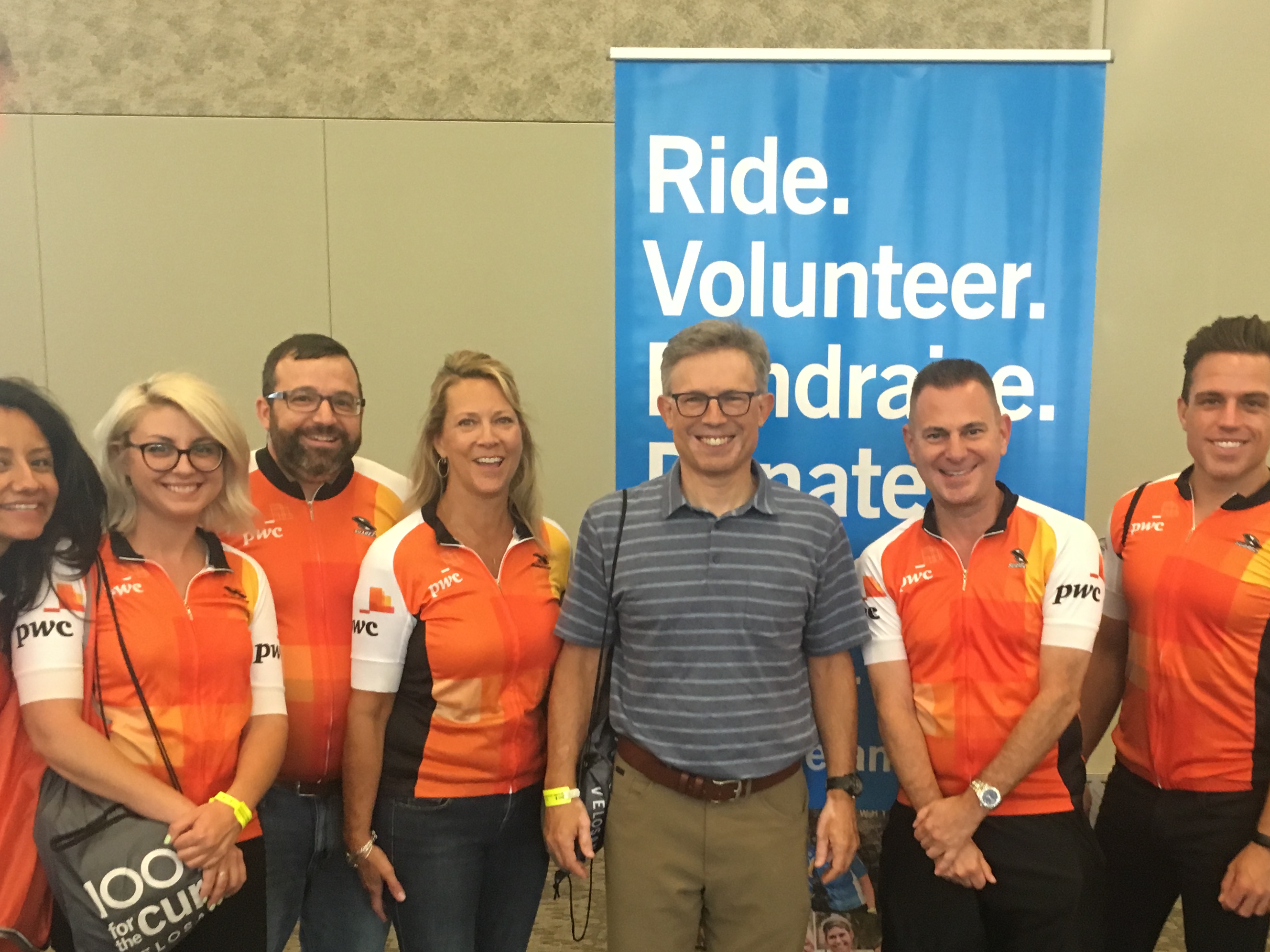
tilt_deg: -10.1
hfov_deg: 42.8
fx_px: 1614
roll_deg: +0.8
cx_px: 735
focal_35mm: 44
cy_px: 692
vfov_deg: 32.4
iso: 200
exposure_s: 1/24
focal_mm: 4.15
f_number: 2.2
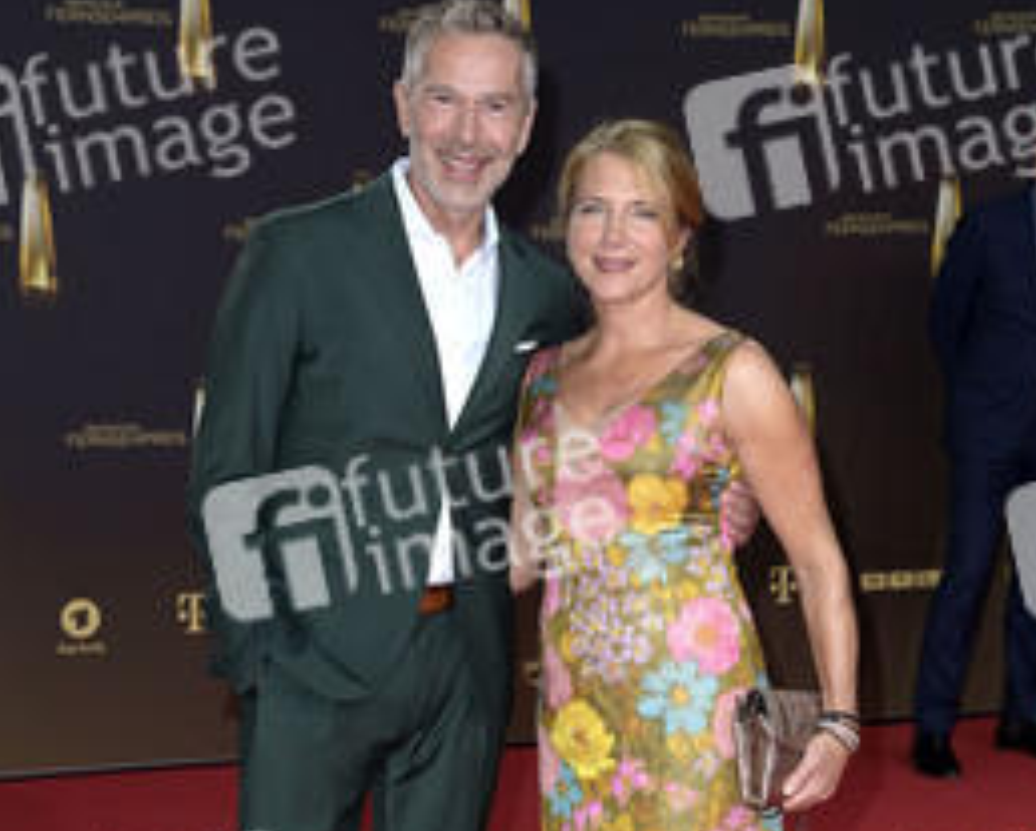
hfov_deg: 21.2
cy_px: 727
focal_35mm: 90
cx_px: 526
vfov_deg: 16.9
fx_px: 2763
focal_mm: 62
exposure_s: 1/250
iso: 800
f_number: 6.3
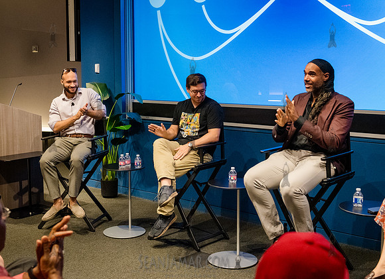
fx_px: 540
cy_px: 112
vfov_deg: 28.9
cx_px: 185
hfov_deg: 39.2
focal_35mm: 49
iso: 6400
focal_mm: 38
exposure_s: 1/250
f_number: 3.5
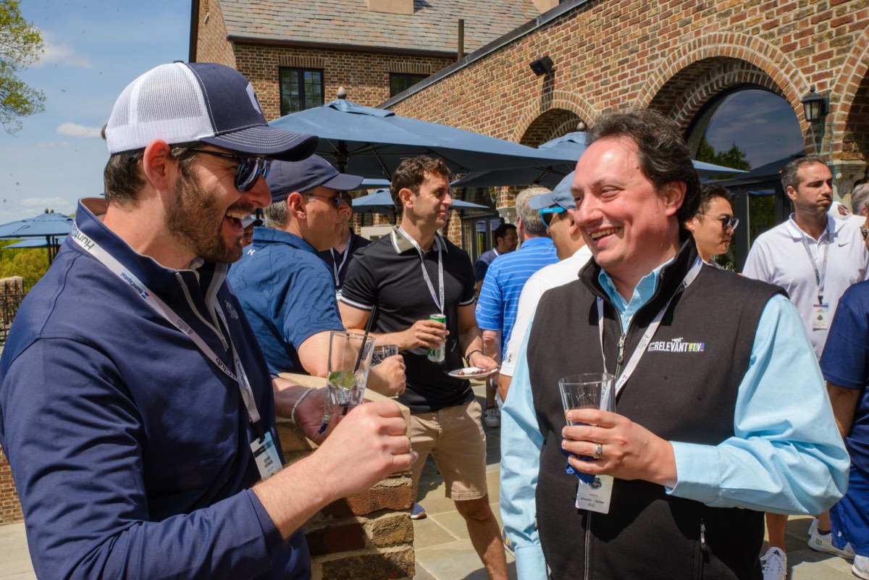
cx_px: 434
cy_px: 290
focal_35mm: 32
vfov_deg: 41.1
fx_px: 773
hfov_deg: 58.7
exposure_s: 1/200
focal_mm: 32
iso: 640
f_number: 22
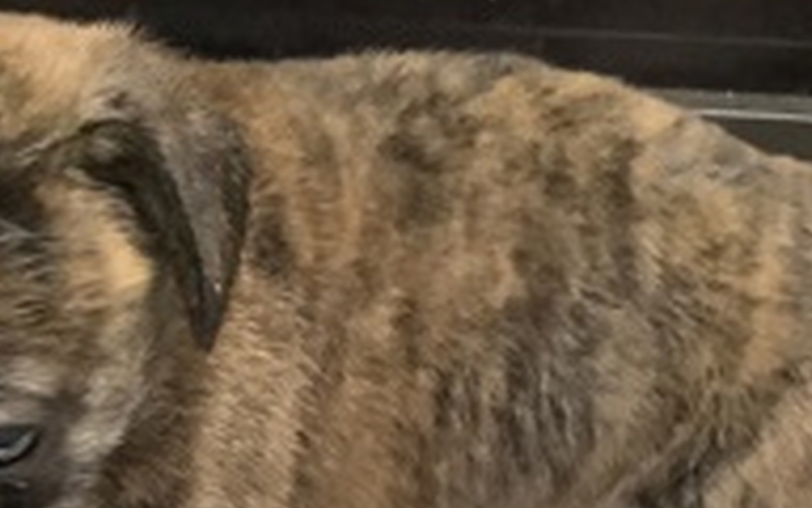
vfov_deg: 17.6
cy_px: 538
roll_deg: -1.4
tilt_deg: -24.5
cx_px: 269
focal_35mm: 72
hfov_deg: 28.4
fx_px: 1593
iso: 400
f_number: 2.4
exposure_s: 1/60
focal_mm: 3.3
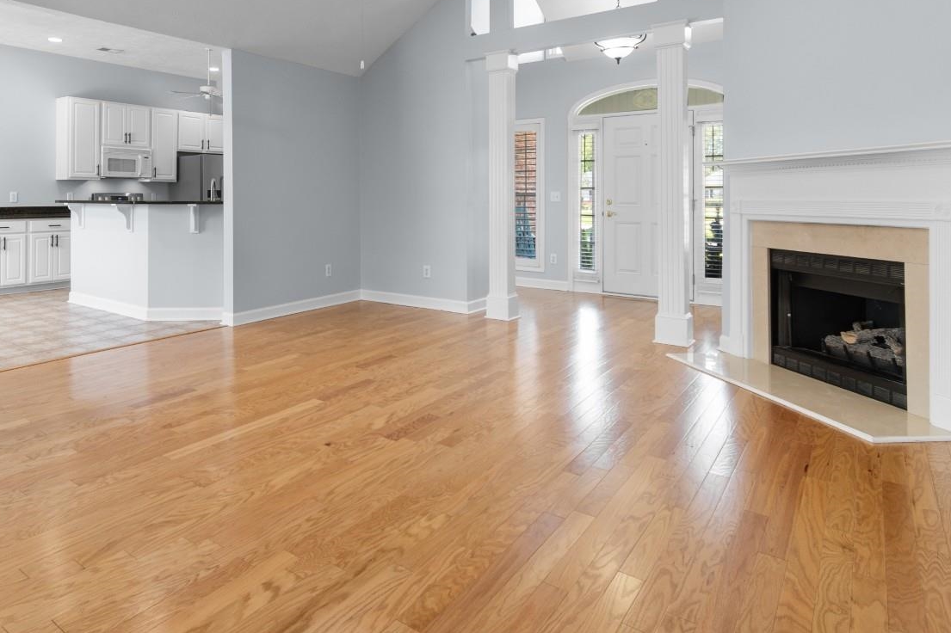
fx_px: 581
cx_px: 312
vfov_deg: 55.5
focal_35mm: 22
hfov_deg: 75.9
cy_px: 190
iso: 100
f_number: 4.5
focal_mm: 10
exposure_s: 1/5
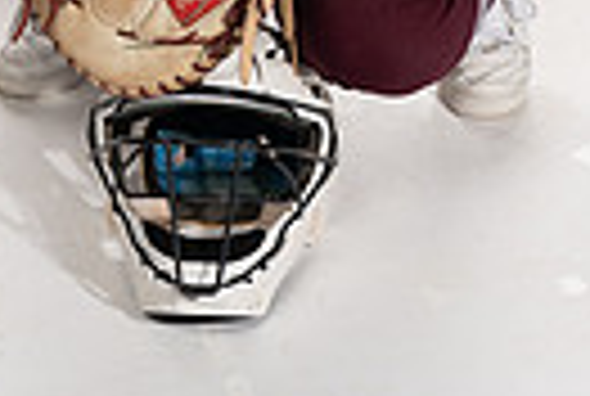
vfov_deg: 7.6
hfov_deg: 12.2
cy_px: -576
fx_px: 2760
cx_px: 140
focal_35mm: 168
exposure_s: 1/250
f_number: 6.3
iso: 400
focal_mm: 49
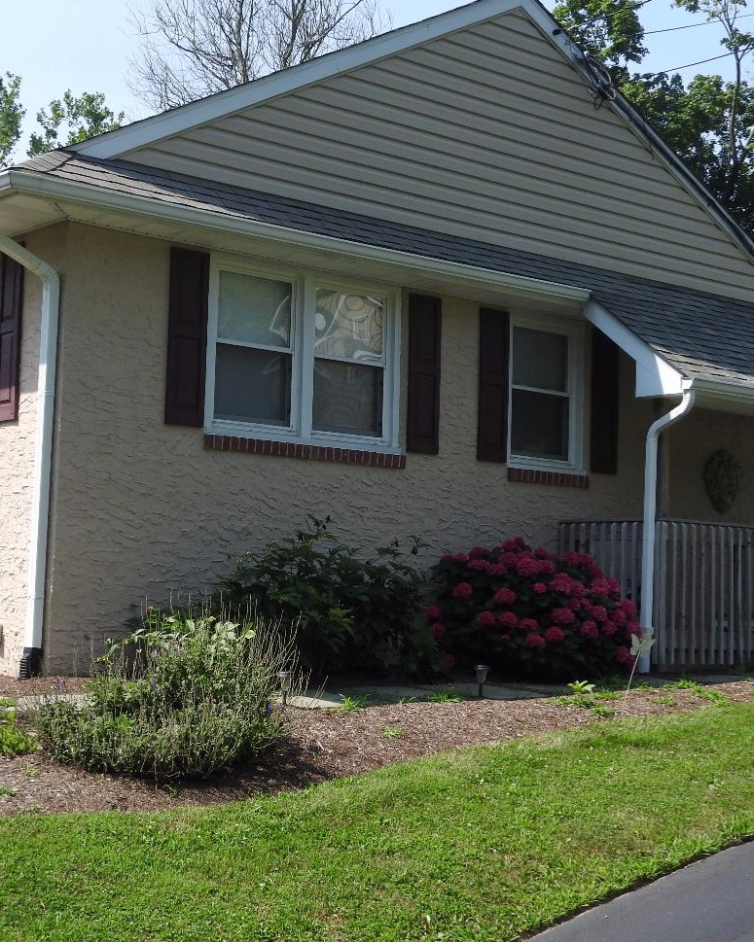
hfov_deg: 26.2
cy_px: 458
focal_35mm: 58
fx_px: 1618
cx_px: 300
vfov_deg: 32.5
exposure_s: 1/640
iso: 100
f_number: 3.8
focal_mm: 7.2
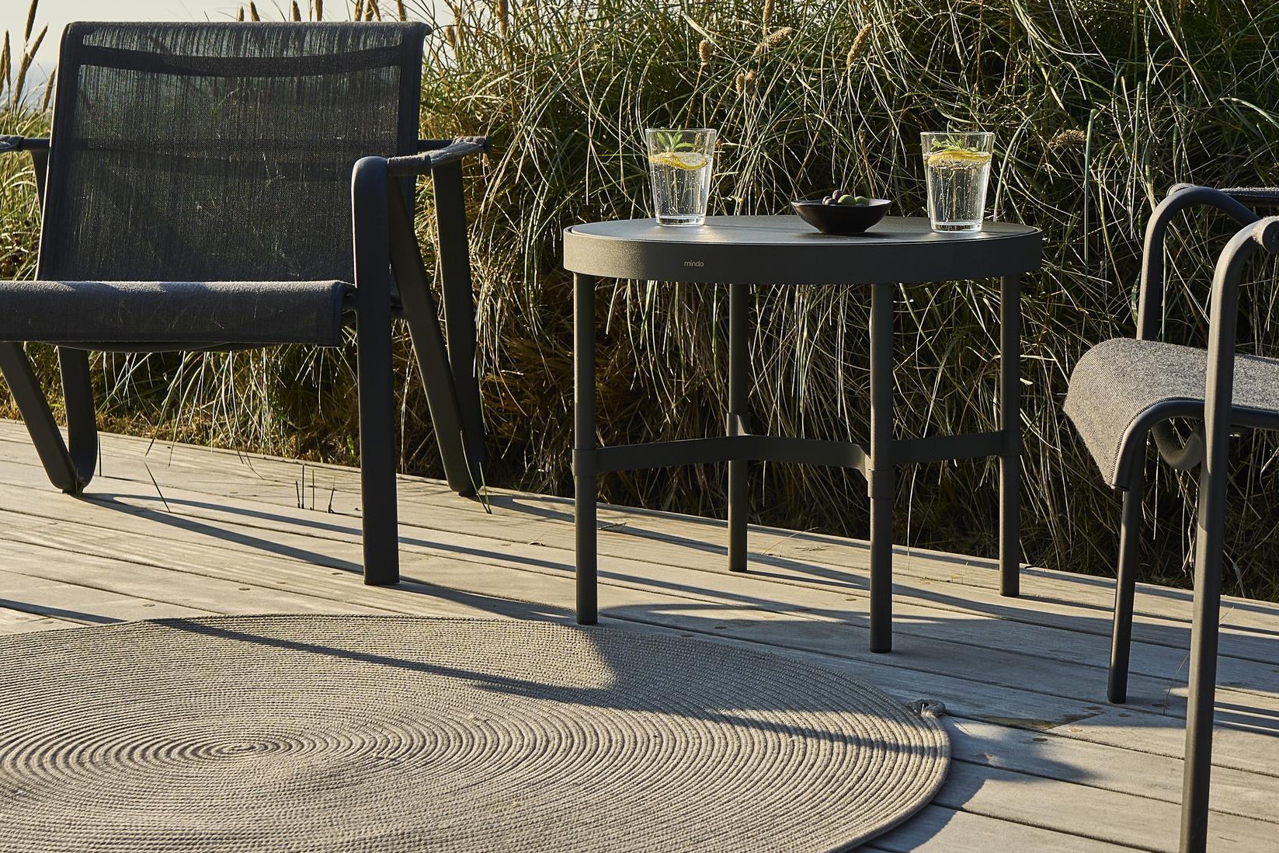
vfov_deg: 16.0
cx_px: 897
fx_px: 3020
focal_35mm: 85
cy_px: 249
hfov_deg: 23.8
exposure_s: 1/500
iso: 100
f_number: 5.6
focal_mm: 35
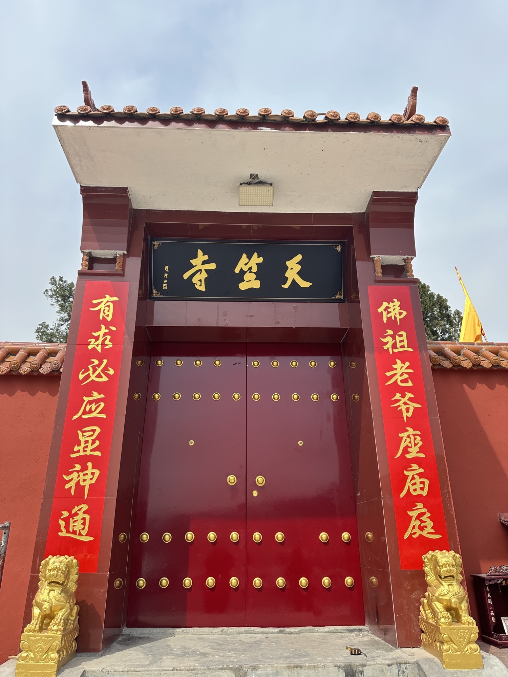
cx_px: 254
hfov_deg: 56.8
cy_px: 338
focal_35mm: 24
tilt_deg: +23.7
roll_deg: +0.0
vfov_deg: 71.6
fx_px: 470
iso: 80
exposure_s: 1/1880
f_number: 1.78
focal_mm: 6.86
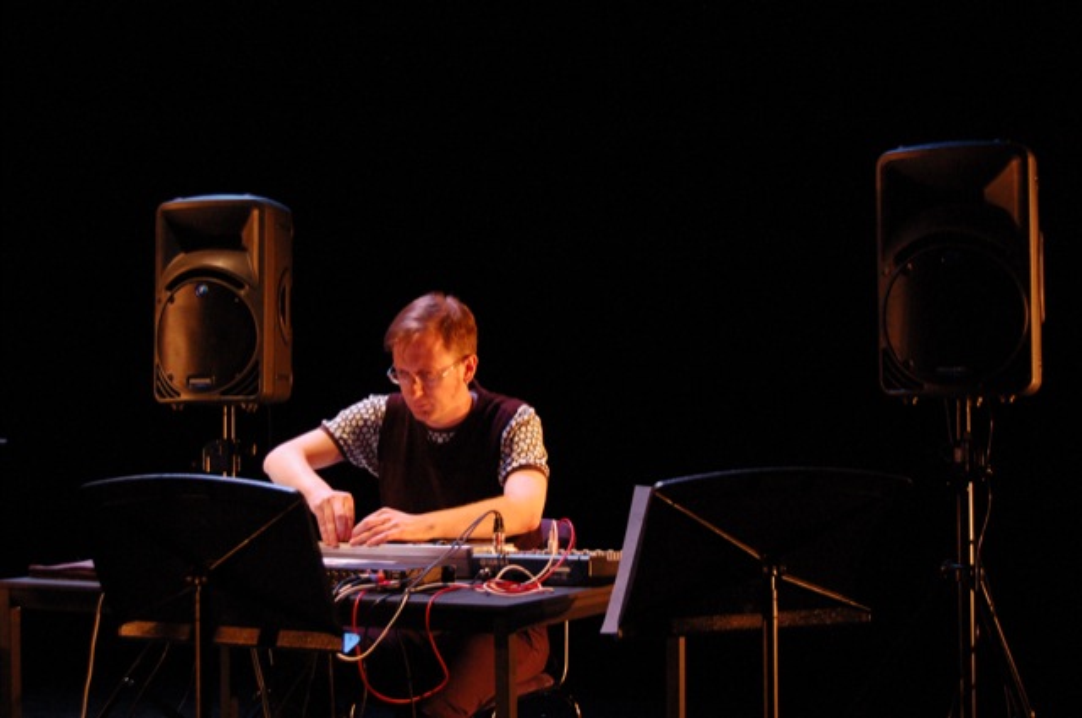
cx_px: 541
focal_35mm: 60
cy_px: 359
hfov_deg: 33.4
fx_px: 1801
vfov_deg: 22.6
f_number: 5
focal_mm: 40
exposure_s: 1/25
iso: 1600
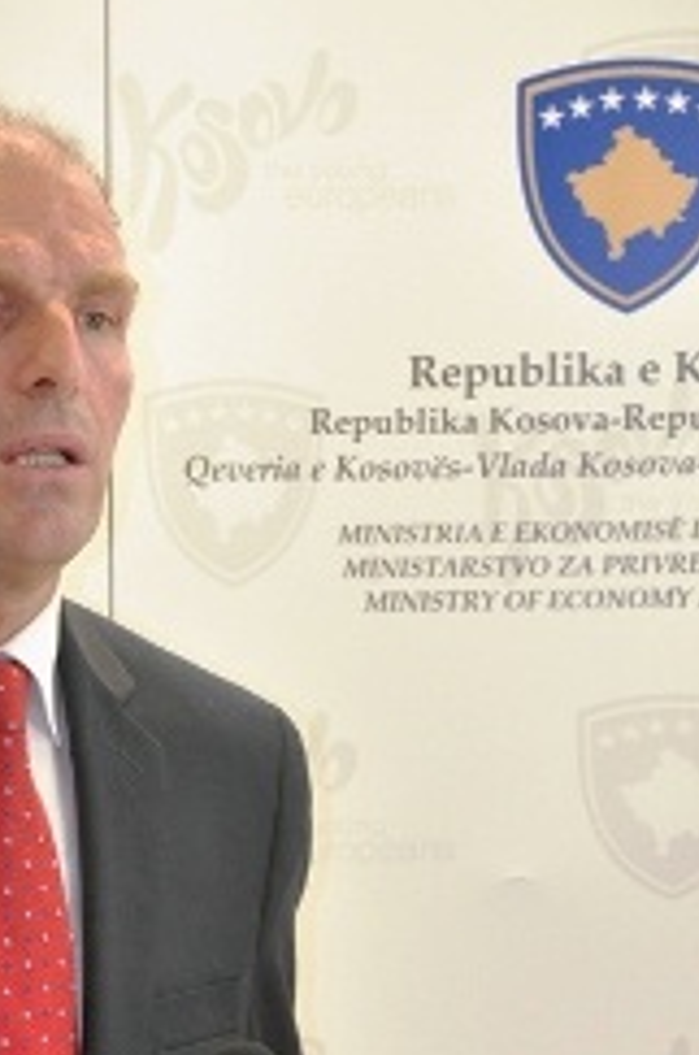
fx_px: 8480
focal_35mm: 290
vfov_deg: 7.1
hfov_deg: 4.7
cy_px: 929
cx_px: 59
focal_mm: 105
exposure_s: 1/40
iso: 800
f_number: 9
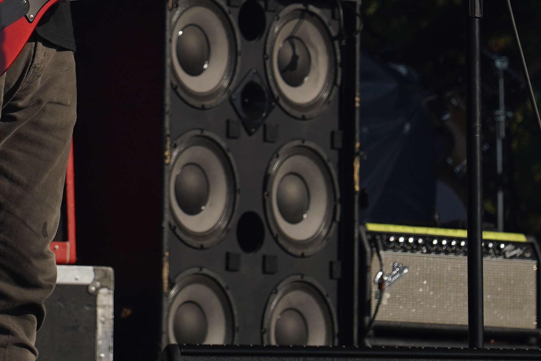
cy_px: -113
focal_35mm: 384
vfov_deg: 3.6
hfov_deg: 5.4
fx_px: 5770
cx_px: 75
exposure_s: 1/640
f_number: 8
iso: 100
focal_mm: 105
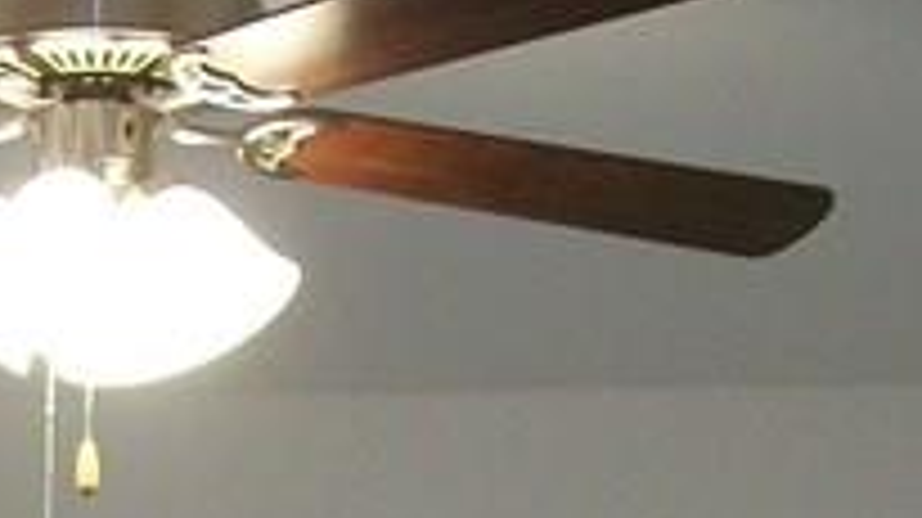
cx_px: -117
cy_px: 1626
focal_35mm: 174
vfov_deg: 6.3
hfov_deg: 12.2
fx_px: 4251
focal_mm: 5.7
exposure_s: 1/30
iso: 160
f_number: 2.9
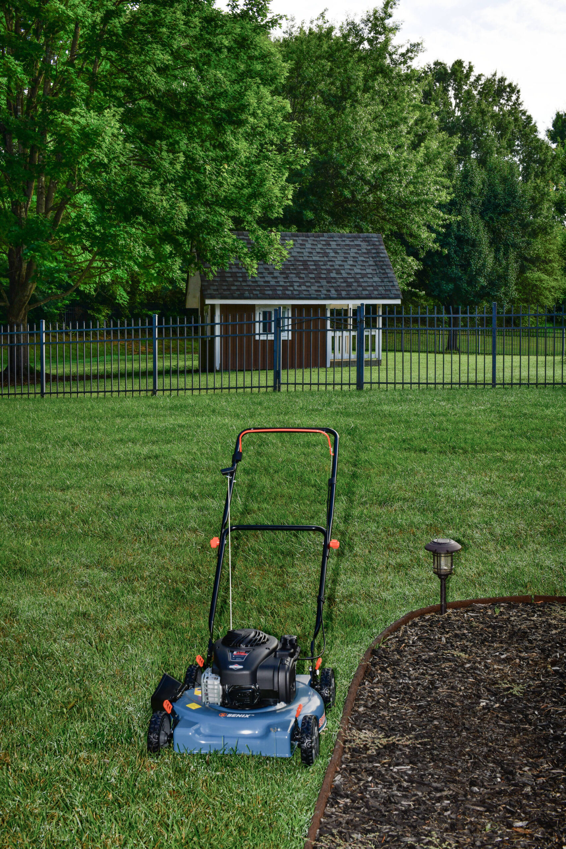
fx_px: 1179
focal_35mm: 50
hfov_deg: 27.0
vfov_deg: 39.6
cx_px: 283
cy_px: 424
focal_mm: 50
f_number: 11
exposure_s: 1/250
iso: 200
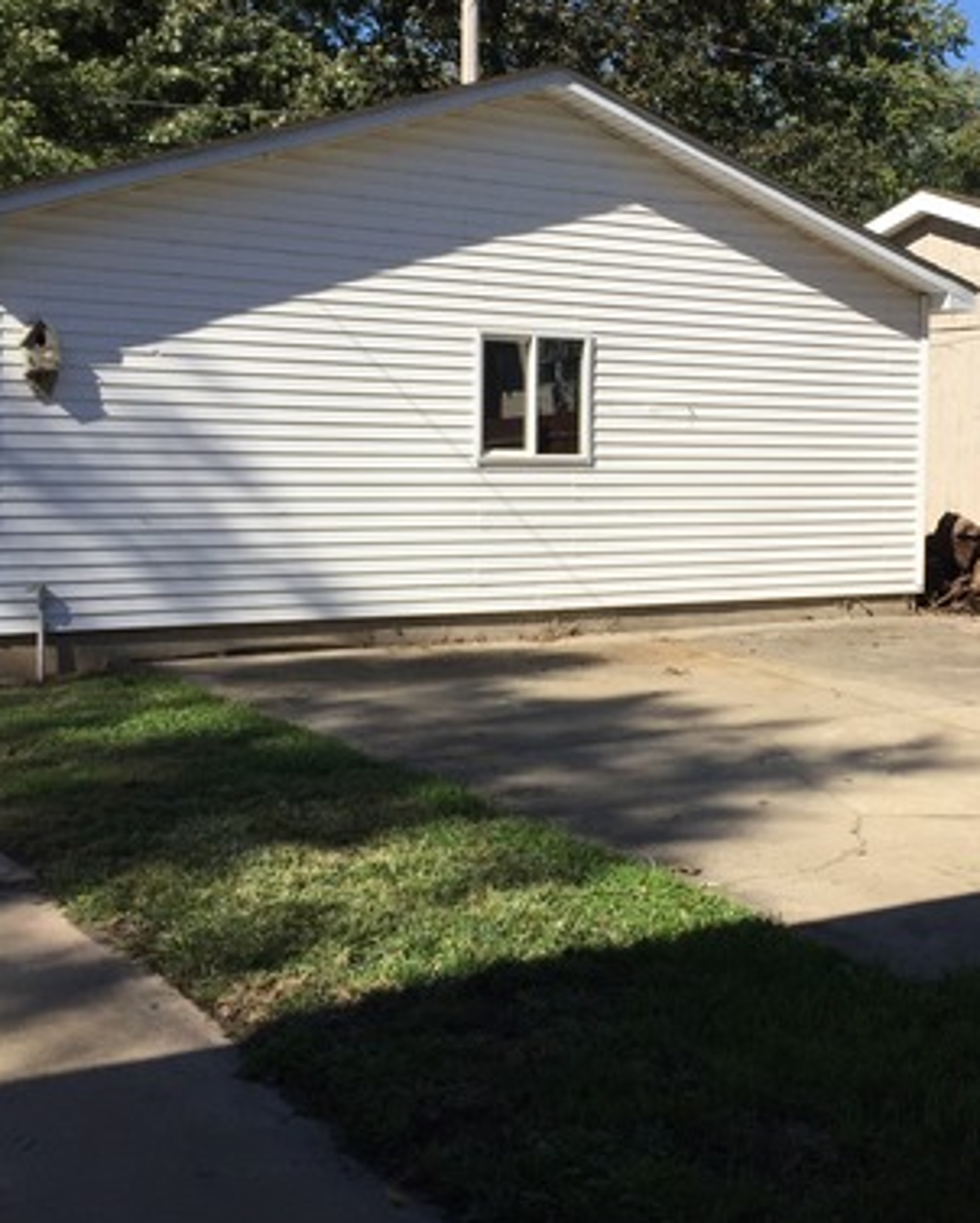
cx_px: 701
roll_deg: -1.6
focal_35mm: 48
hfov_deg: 31.1
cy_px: 480
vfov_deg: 38.6
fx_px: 1739
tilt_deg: -1.4
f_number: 2.2
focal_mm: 4.15
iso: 32
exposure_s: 1/2475
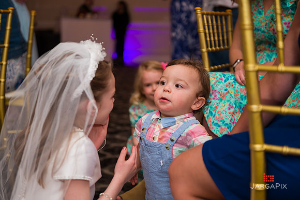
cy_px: 100
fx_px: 466
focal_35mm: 56
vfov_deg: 24.2
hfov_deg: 35.7
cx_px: 150
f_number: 3.2
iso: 1250
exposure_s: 1/200
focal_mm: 56
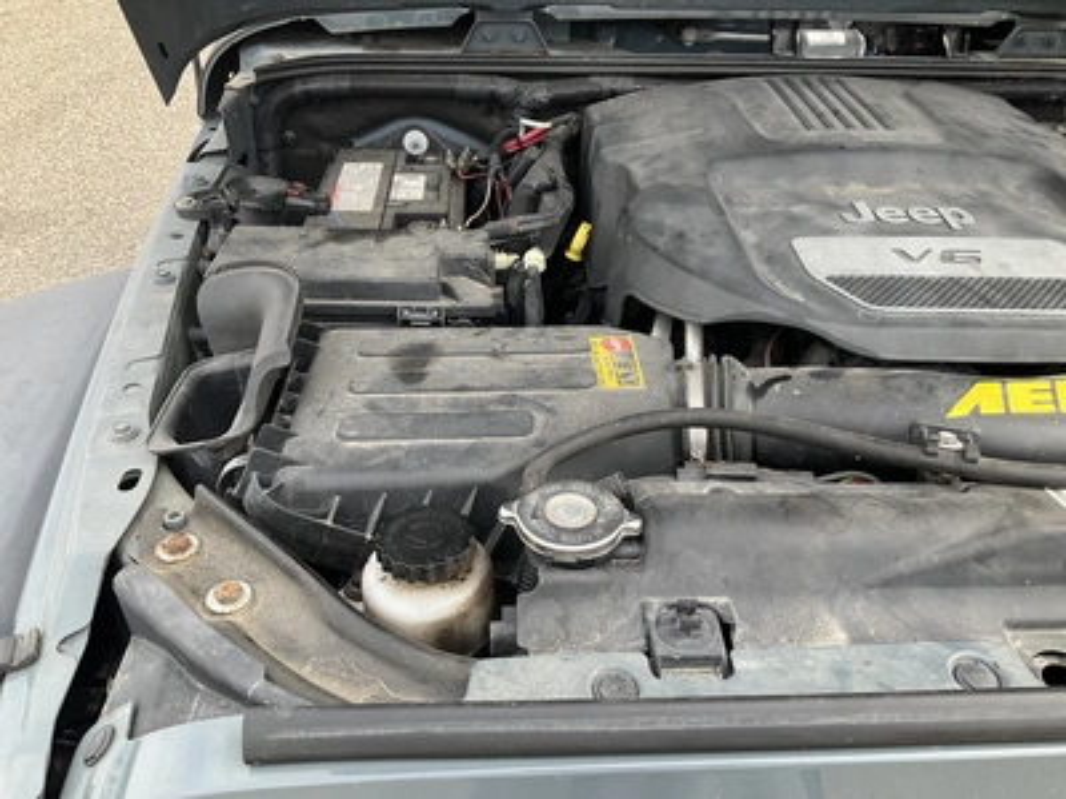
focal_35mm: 29
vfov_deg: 48.2
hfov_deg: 61.7
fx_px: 893
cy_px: 400
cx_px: 533
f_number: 1.8
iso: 20
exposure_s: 1/192
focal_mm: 3
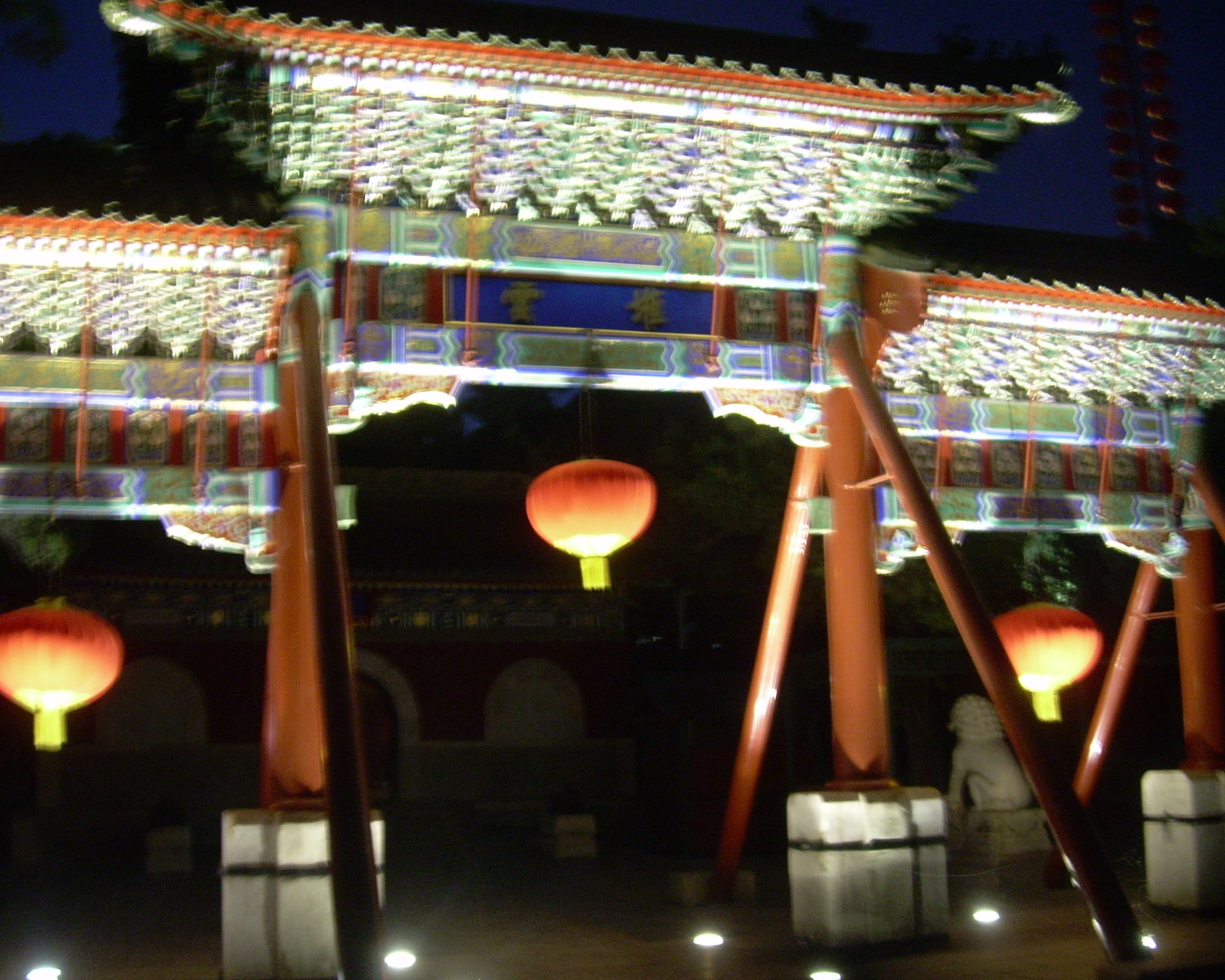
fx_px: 1450
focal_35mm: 40
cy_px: 485
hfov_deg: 45.8
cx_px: 585
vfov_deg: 37.3
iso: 200
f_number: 2.8
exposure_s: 1/1.7
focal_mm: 6.3
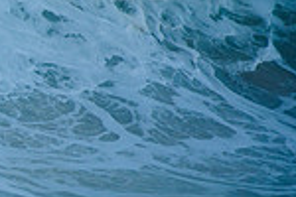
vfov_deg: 0.7
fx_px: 15884
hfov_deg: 1.1
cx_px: -264
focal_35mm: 1932
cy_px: 64
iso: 280
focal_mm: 500
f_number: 5.6
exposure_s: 1/1600
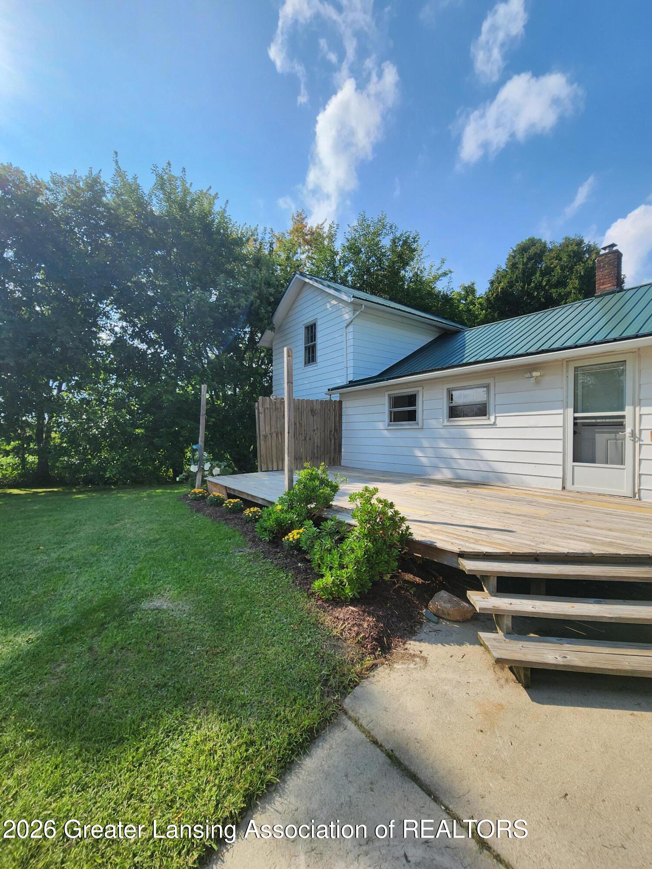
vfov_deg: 106.2
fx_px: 326
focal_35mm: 13
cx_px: 326
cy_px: 434
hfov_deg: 89.9
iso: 50
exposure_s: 1/2210
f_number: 2.2
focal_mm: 2.2
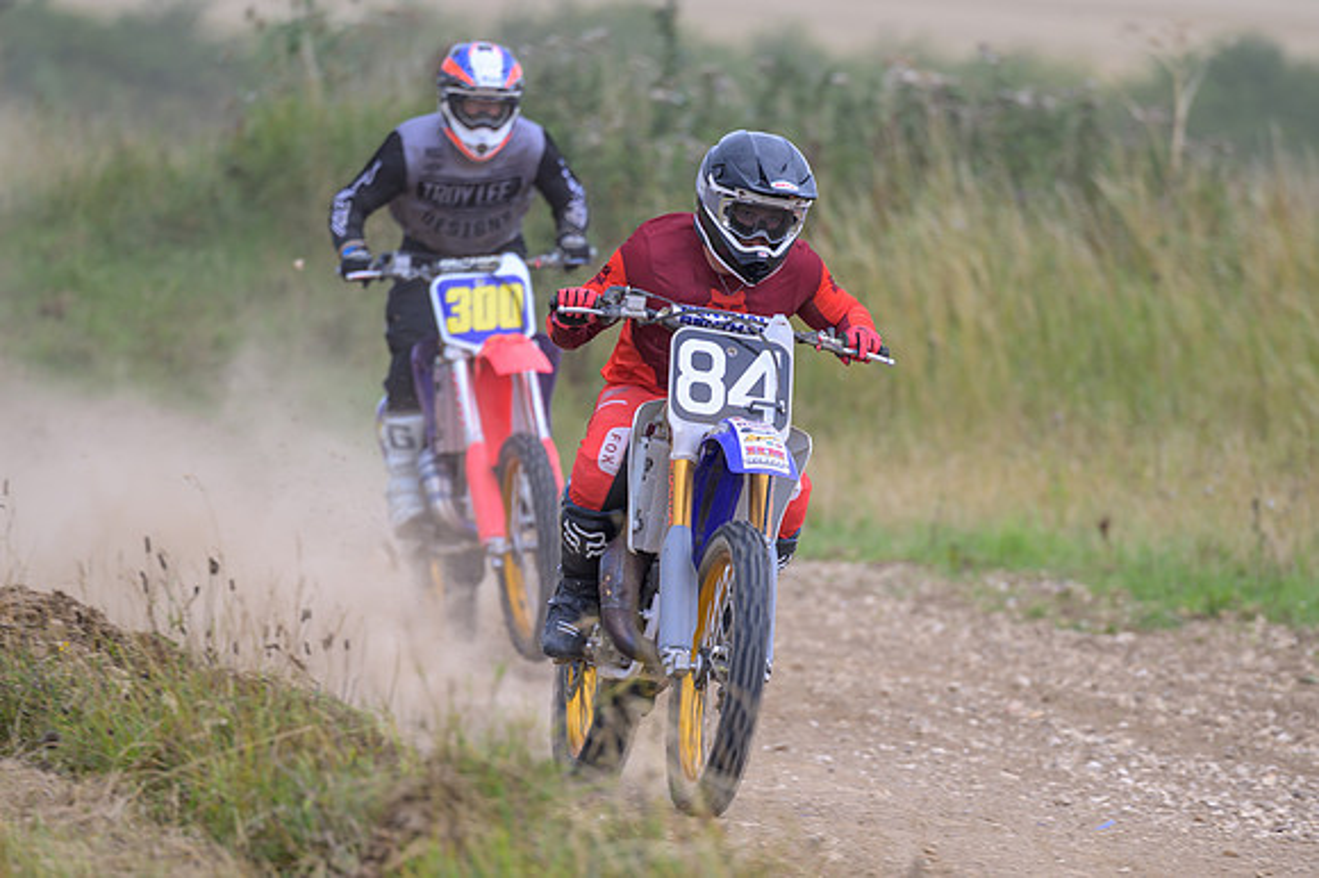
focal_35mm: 376
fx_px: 13753
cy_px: 550
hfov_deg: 5.5
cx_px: 660
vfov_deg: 3.7
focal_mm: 200
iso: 64
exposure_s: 1/400
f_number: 2.8
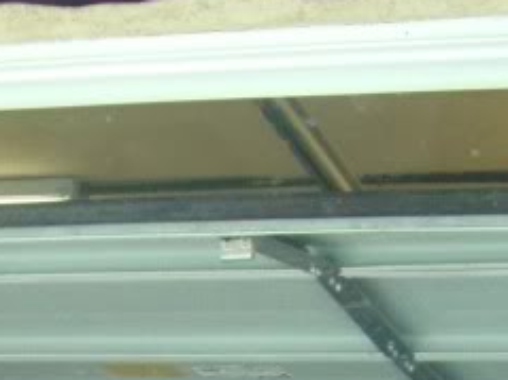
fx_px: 2391
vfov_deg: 8.6
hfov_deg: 11.9
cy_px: 785
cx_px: -81
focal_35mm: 163
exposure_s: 1/100
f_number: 2.8
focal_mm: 7.9
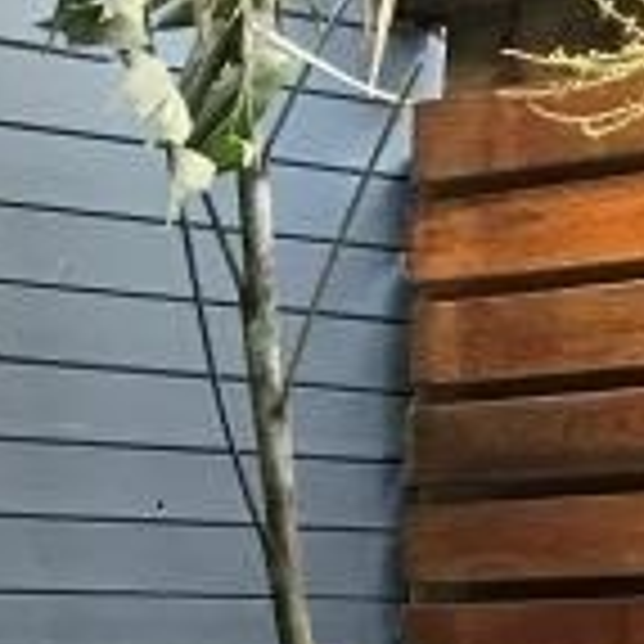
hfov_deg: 9.6
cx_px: -266
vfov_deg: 8.8
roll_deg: +0.7
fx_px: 3726
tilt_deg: -13.4
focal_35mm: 177
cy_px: 1648
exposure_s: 1/33
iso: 32
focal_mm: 3.99
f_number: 1.8
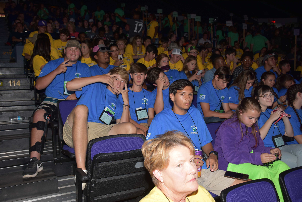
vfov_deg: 40.0
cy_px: 101
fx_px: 277
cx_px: 151
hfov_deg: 57.2
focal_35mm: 33
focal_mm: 22
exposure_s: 1/60
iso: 200
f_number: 5
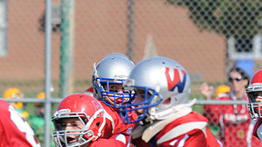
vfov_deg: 1.3
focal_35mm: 947
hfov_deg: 2.3
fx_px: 6579
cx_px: 118
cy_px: 242
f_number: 7.1
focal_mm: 300
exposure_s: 1/500
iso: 200
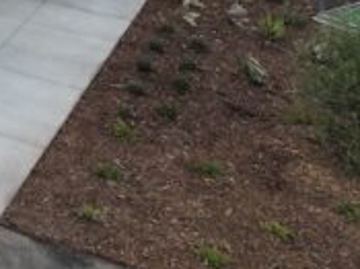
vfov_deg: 12.2
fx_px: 1081
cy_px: -311
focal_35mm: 104
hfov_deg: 14.6
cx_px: -418
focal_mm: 12.29
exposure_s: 1/1250
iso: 100
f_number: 2.8
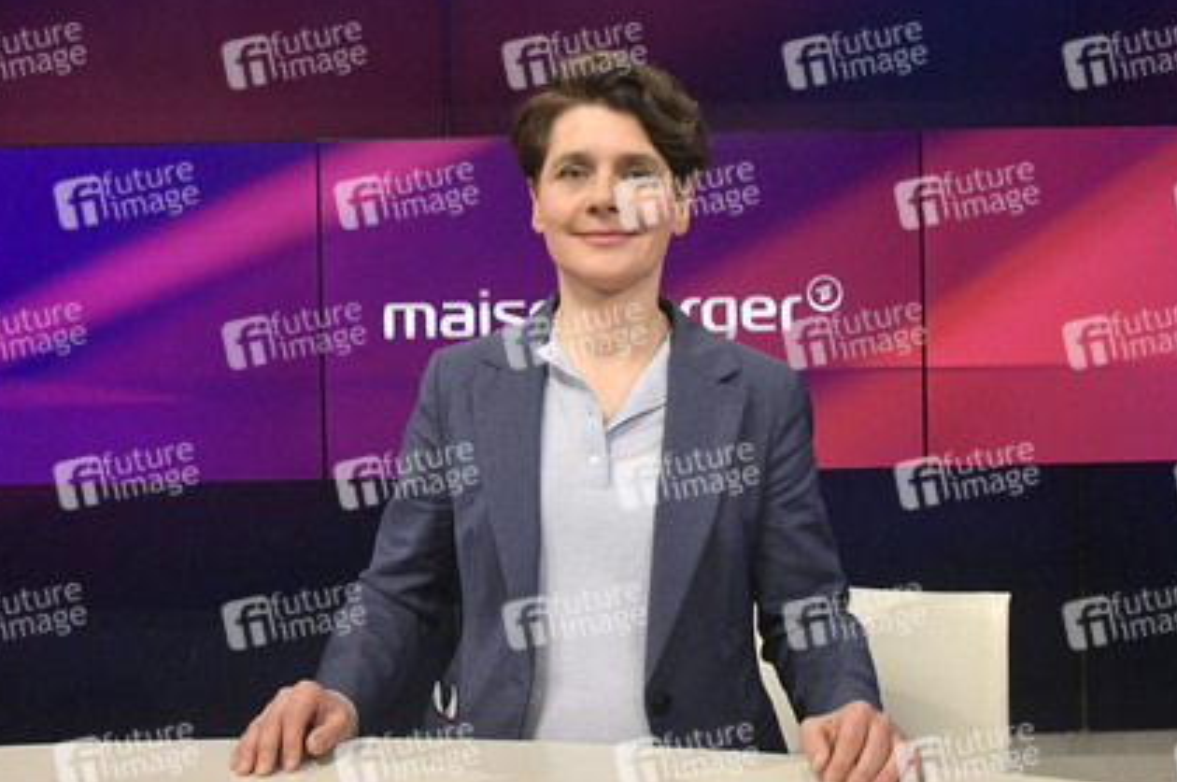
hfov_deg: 63.7
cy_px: 406
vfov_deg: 44.9
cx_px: 612
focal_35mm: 29
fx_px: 947
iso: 2500
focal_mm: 27
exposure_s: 1/320
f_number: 6.3
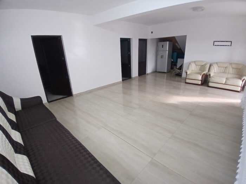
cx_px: 123
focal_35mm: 17
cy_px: 92
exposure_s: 1/33.3
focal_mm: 1.4
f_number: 2.2
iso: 320
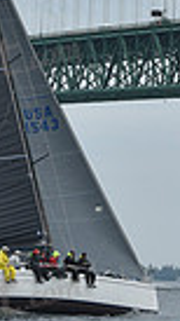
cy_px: -70
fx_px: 3778
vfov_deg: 4.8
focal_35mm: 445
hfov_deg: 2.7
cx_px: 202
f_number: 8
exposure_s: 1/800
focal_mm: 100
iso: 250
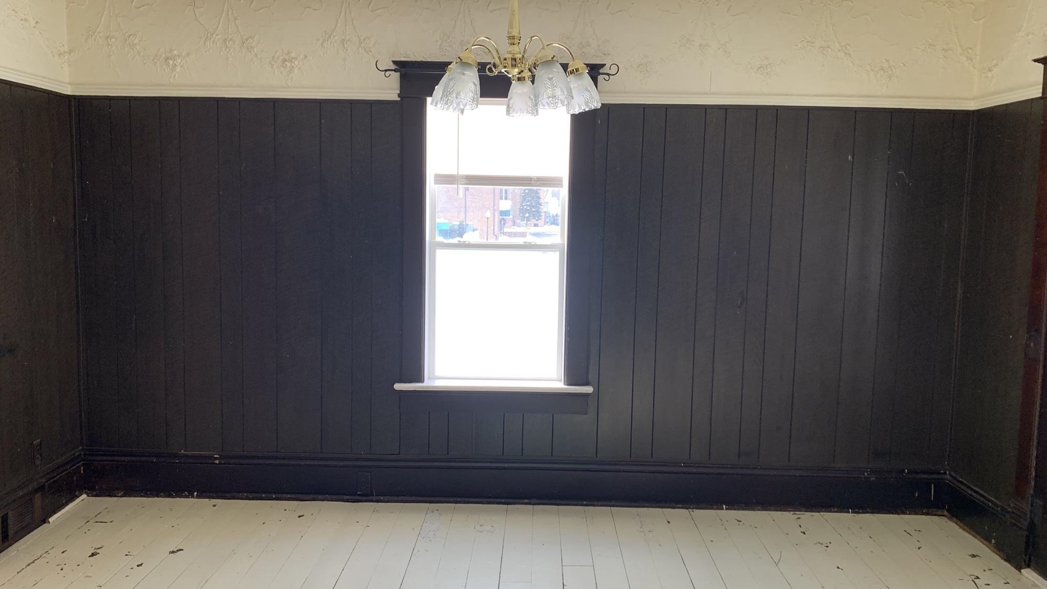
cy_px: 299
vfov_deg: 40.2
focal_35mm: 29
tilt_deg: -4.9
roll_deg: -1.4
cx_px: 516
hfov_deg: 66.1
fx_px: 805
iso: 64
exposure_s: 1/121
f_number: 1.8
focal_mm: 4.25
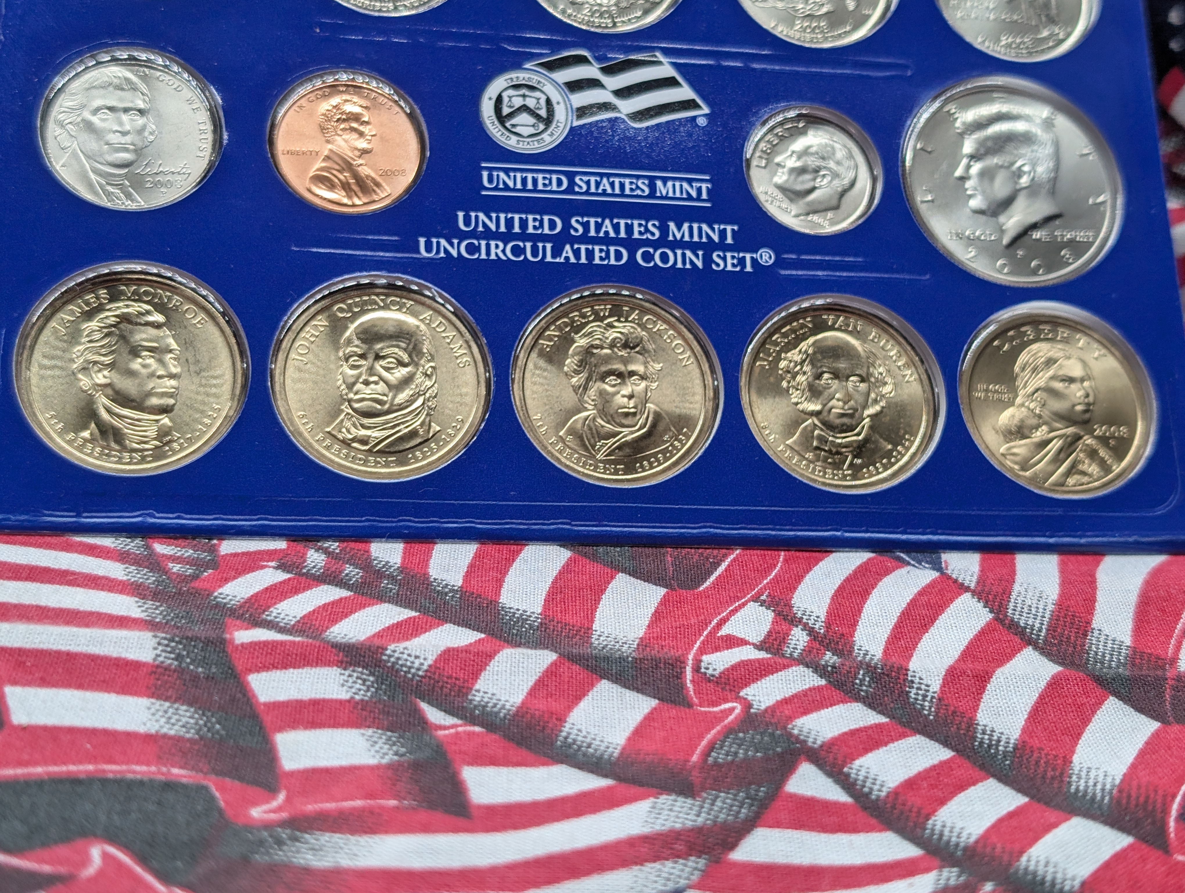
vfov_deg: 29.7
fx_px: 1680
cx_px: 592
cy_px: 446
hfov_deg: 38.9
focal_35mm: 49
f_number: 1.68
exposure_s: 1/108
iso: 42
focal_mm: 6.9
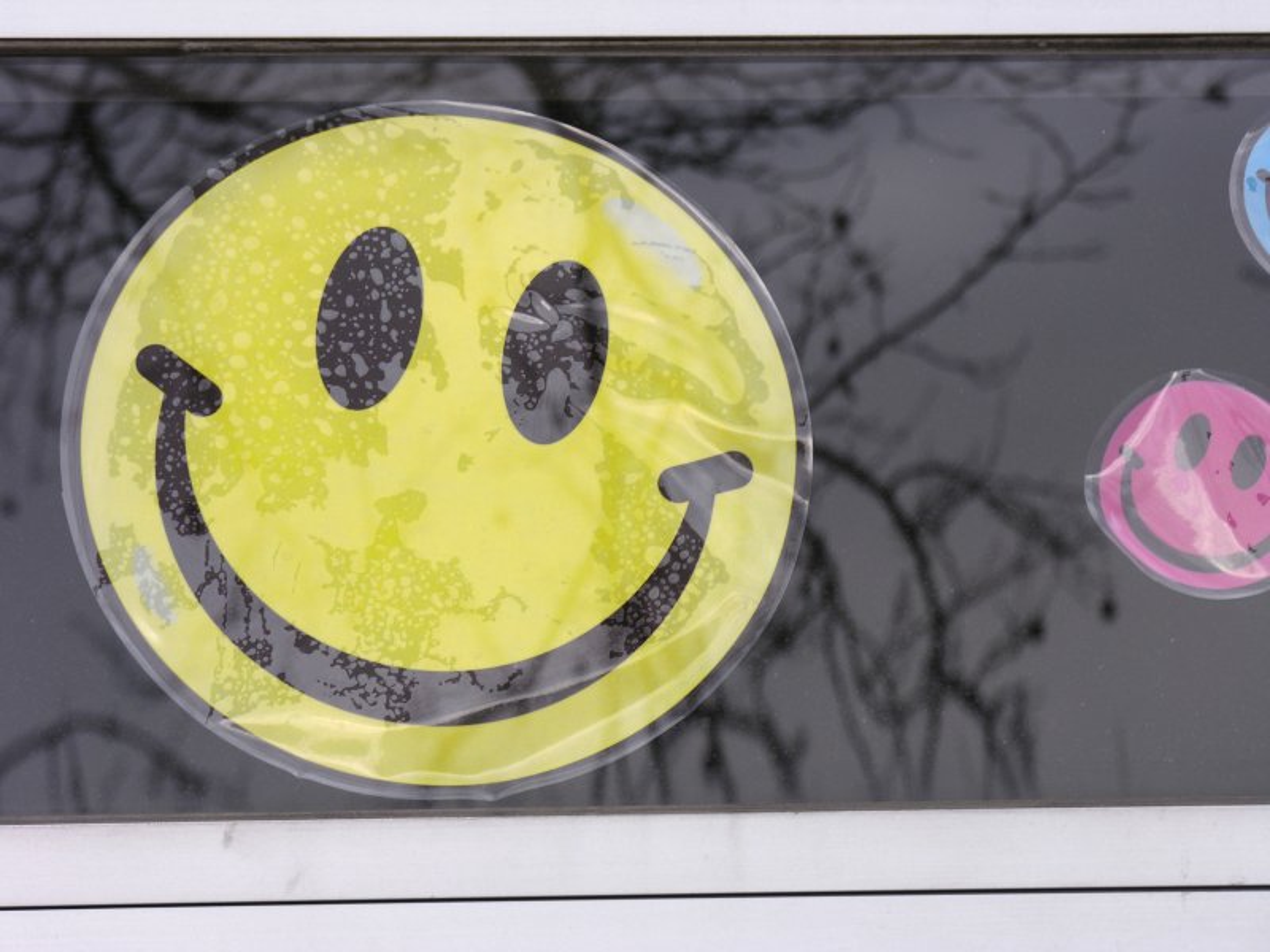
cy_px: 476
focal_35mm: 141
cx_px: 635
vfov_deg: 10.5
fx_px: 5173
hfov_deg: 14.0
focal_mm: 35.9
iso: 50
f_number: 4.8
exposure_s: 1/6.5
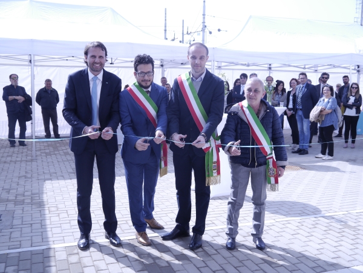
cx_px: 182
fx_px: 420
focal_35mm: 40
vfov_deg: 36.0
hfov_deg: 46.8
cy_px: 136
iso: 160
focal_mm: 20
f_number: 5
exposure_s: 1/400
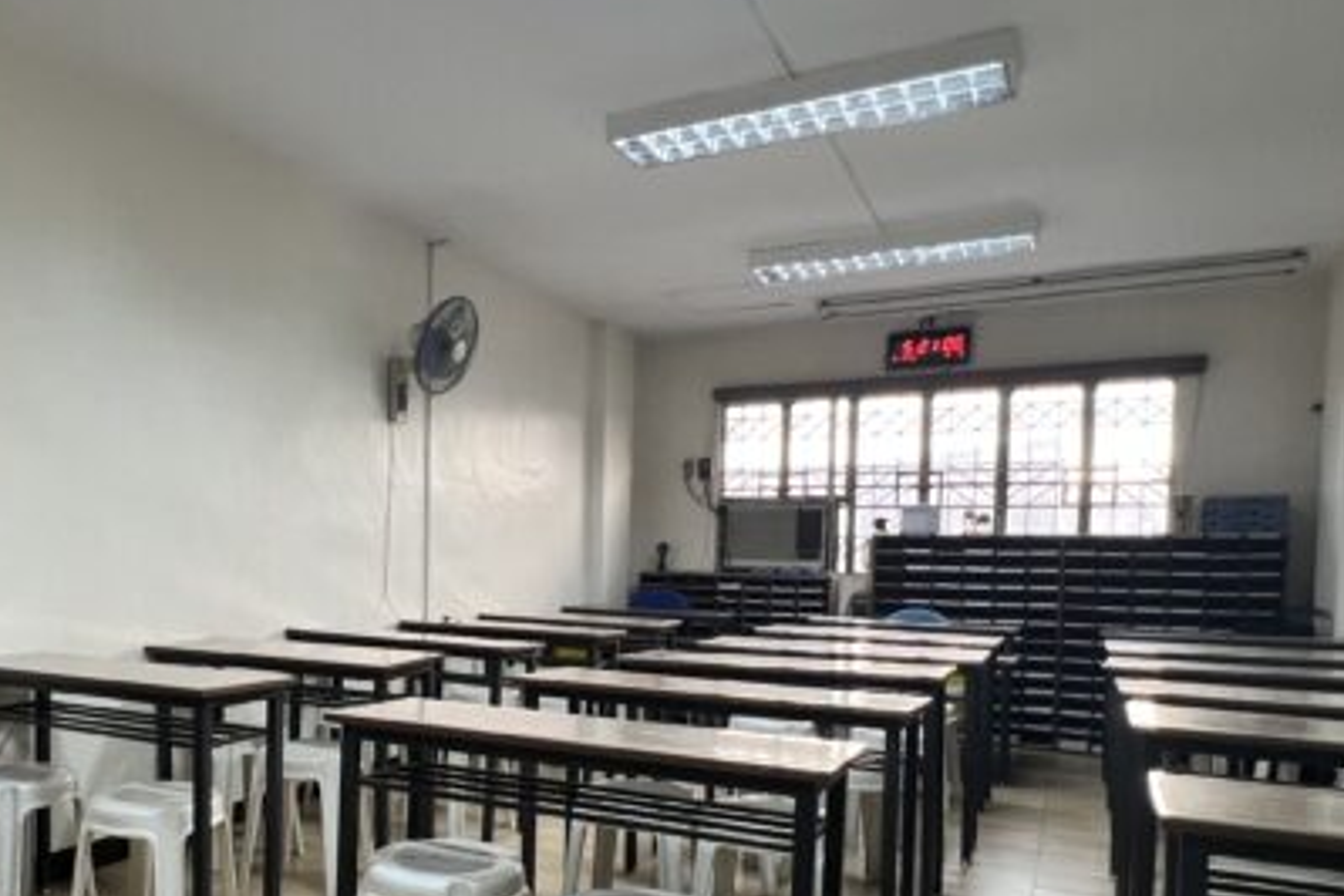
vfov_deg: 48.8
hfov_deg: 67.4
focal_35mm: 26
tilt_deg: -2.2
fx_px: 971
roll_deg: -0.8
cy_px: 593
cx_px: 445
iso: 250
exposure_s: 1/76
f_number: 1.8
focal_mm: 1.57
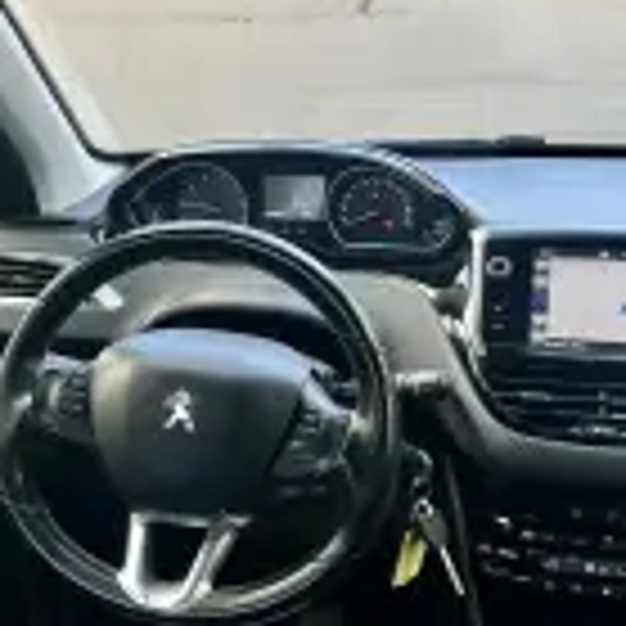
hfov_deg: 31.1
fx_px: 1125
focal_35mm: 55
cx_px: 275
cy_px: 288
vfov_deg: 31.1
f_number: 1.78
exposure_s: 1/314
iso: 80
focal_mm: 6.86
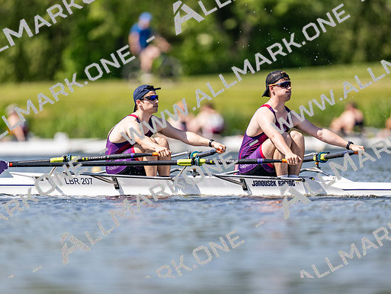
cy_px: 147
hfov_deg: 3.0
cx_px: 215
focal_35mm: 652
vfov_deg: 2.3
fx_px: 7366
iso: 250
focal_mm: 600
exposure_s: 1/2500
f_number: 4
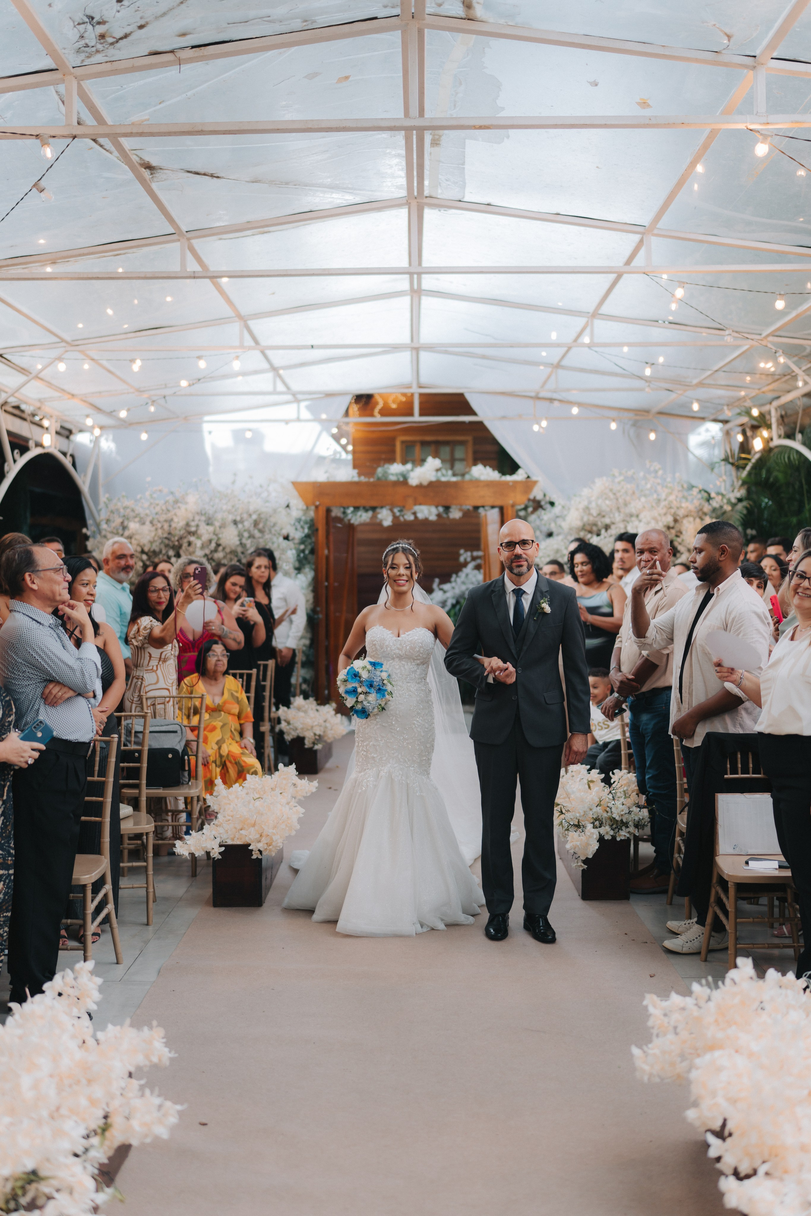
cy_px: 608
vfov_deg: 54.4
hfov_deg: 37.9
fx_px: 1183
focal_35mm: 35
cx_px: 406
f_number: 1.3
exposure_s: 1/250
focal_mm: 35
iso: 125
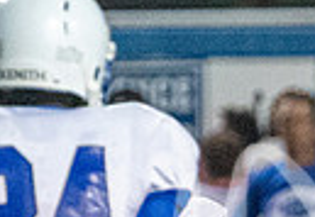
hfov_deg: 1.1
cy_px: 292
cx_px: 461
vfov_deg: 0.8
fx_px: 15708
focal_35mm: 1776
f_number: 4
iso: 16000
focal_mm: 280
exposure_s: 1/800
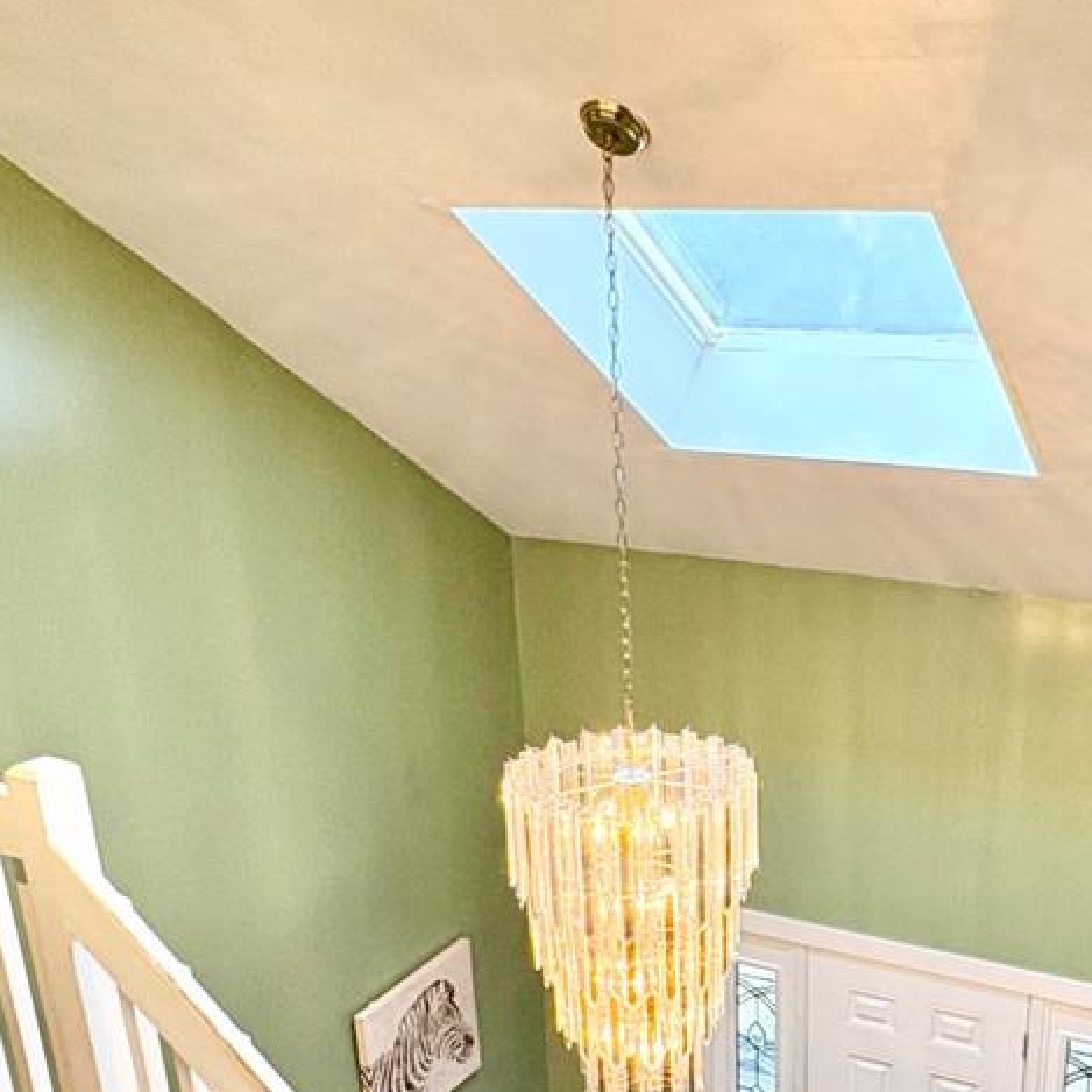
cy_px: 775
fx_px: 1356
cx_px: 875
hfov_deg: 41.9
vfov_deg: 42.9
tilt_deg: -20.4
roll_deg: -0.7
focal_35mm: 38
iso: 200
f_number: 2.2
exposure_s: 1/60
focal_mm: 2.22
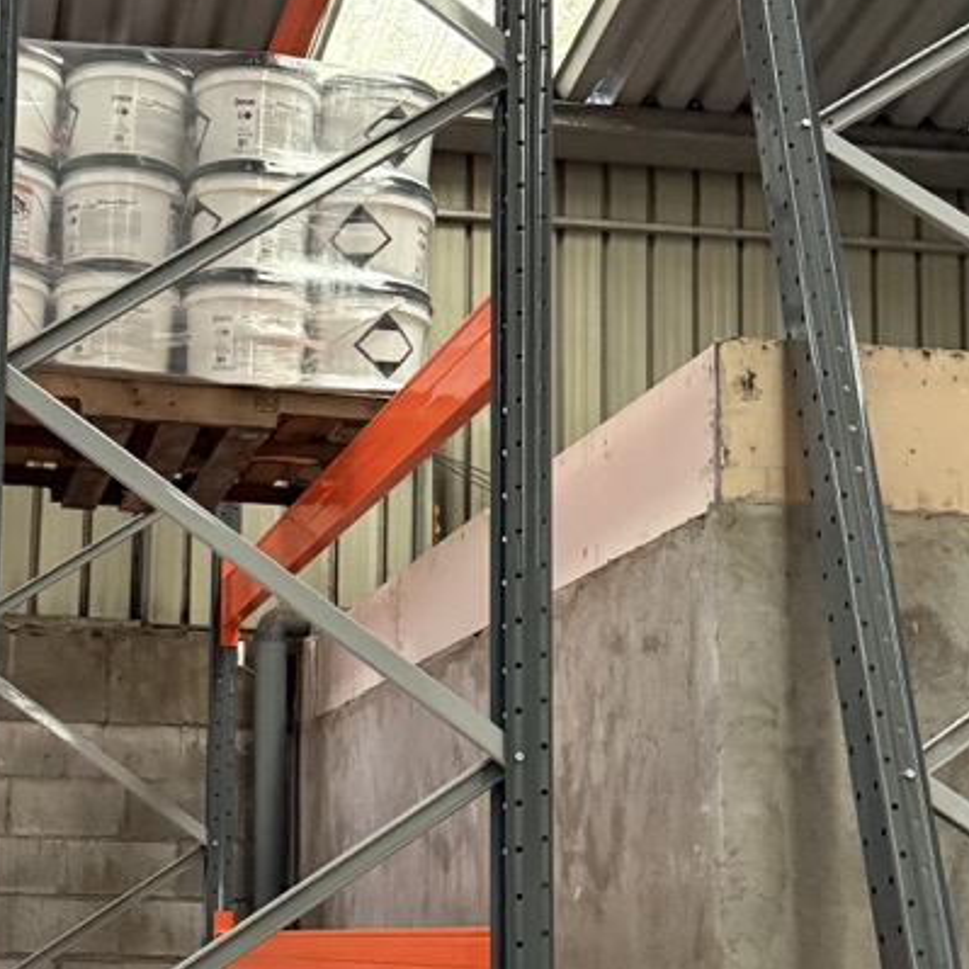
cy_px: 583
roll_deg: -2.6
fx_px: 2154
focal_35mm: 68
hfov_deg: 25.1
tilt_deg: +8.2
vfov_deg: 25.3
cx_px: 238
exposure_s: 1/52
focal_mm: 6.76
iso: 800
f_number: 1.78
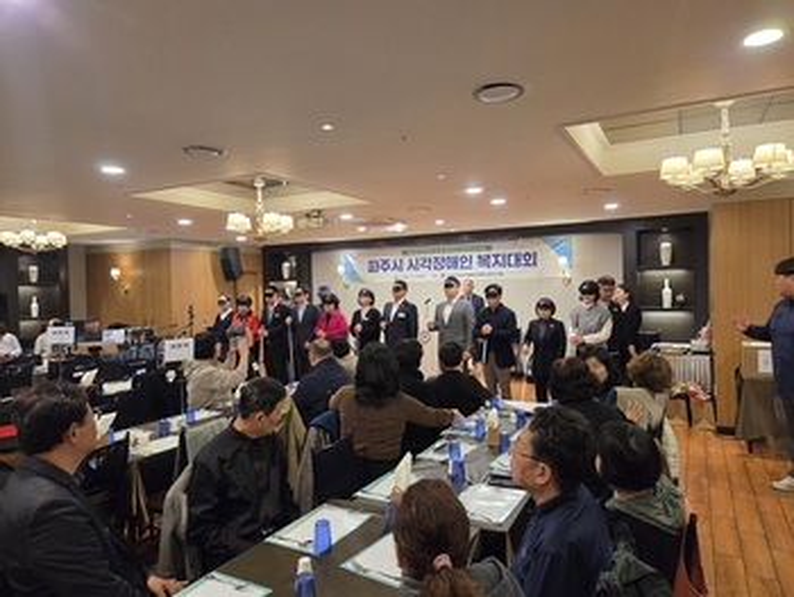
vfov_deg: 58.9
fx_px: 528
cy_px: 298
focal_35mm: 23
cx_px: 397
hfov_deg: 73.9
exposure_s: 1/120
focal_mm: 5.4
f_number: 1.8
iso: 640
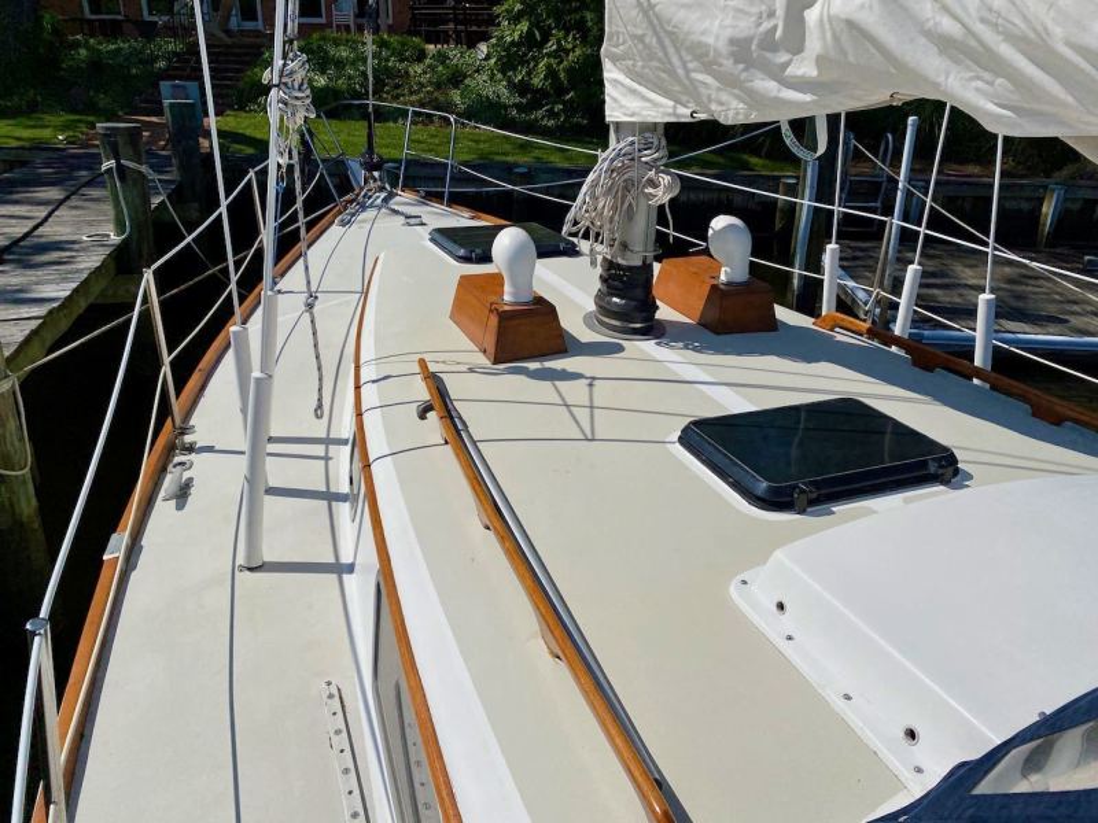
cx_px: 549
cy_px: 412
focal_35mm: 26
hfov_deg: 67.3
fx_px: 825
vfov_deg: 53.1
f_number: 1.8
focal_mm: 4.25
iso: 32
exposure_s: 1/9615
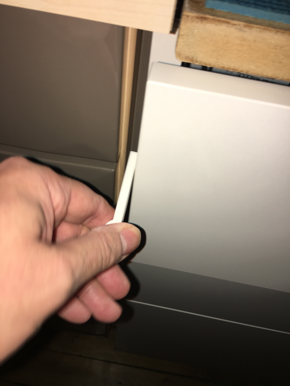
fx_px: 324
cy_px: 193
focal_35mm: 29
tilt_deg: -54.3
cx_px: 145
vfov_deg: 61.7
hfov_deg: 48.2
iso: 25
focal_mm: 4.15
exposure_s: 1/83
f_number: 2.2
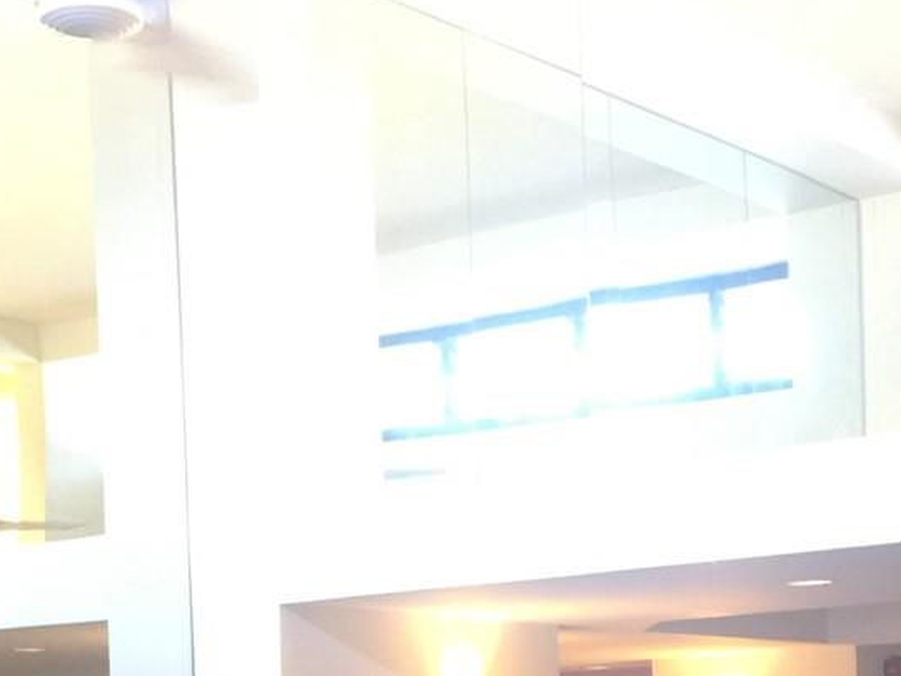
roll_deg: +1.4
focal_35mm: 86
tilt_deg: -1.2
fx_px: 2238
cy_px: 860
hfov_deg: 22.7
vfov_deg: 16.3
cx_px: 592
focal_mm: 4.15
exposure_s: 1/15
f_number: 2.2
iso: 100
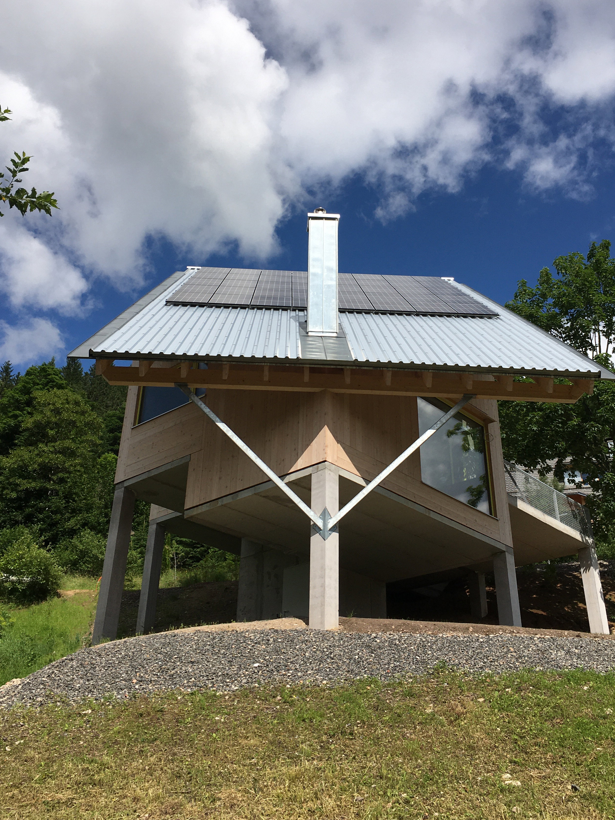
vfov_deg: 52.4
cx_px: 326
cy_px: 347
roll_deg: +0.2
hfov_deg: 40.7
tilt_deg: +29.6
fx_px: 829
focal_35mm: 35
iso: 25
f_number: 2.2
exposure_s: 1/2849
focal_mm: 4.15
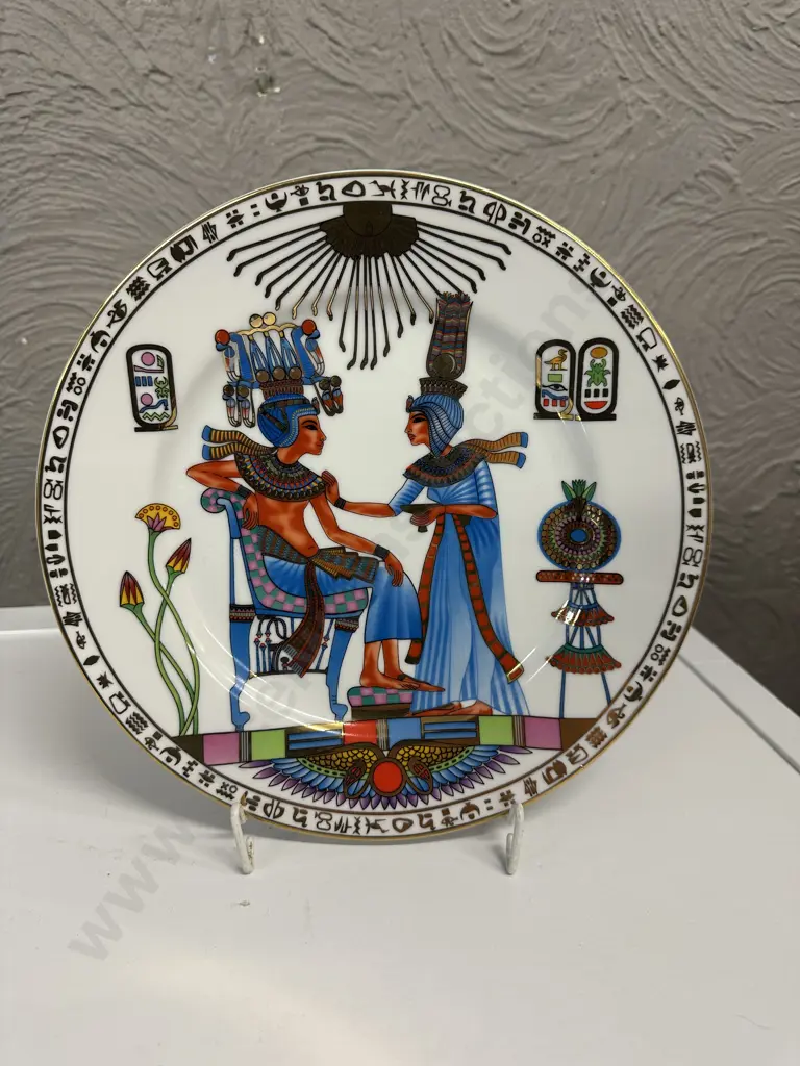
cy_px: 533
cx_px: 400
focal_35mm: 24
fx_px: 740
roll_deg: -0.9
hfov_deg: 56.8
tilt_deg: -18.0
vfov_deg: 71.6
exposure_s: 1/50
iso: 125
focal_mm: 6.86
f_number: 1.78
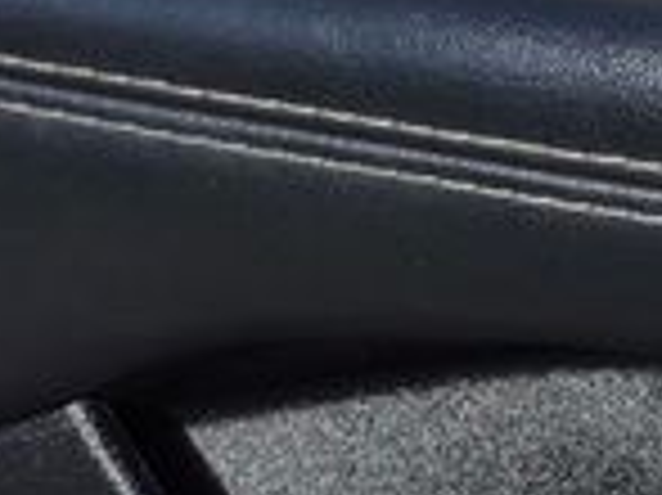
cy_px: -310
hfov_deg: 15.6
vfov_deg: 13.6
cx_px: 1333
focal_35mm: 100
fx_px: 1911
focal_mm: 5.4
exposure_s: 1/924
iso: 25
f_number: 1.8
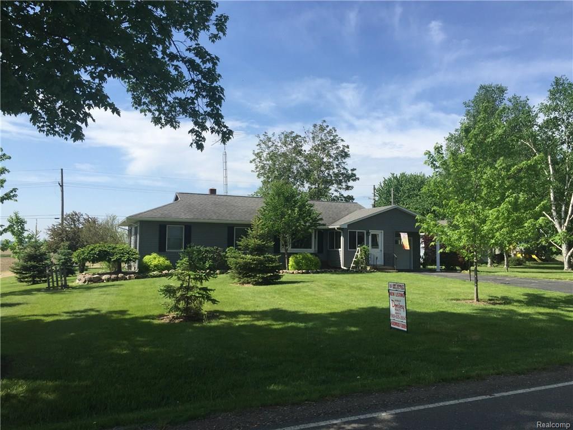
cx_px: 286
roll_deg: -2.4
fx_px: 480
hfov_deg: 61.7
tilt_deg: +3.9
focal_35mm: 29
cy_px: 215
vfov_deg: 48.2
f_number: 2.2
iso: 32
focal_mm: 4.15
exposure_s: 1/1799
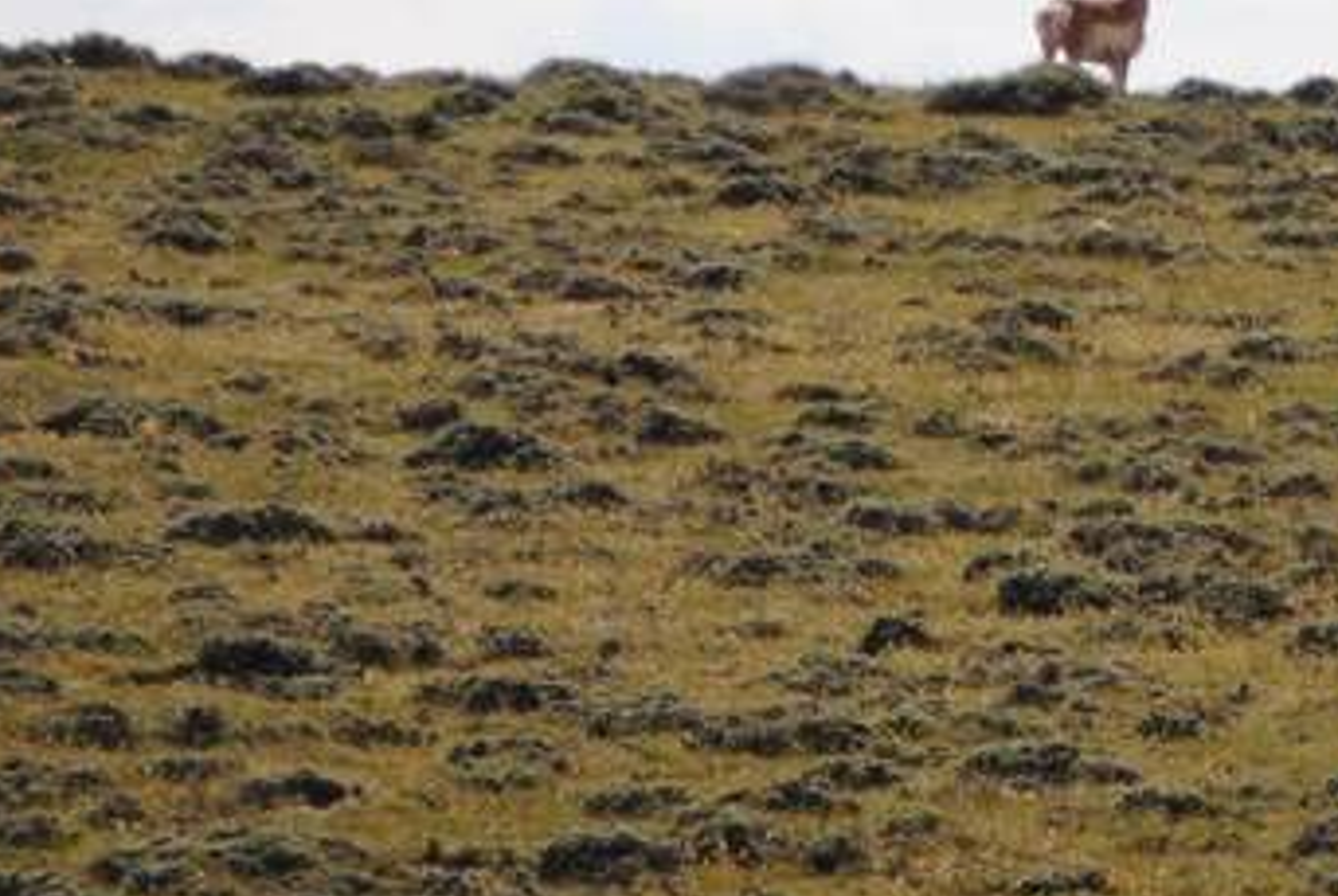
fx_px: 41754
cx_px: 1142
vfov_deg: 1.2
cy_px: -143
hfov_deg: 1.8
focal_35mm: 1122
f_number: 5.6
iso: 200
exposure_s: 1/1600
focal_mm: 200
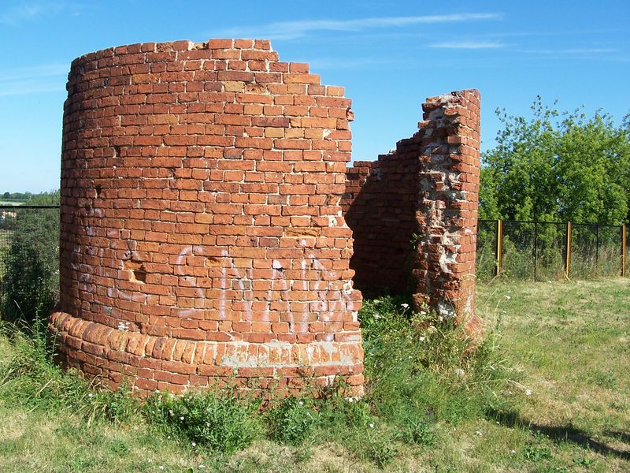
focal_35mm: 35
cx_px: 315
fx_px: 637
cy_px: 236
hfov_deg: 52.6
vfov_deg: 40.7
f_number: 4
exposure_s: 1/500
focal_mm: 6
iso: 80
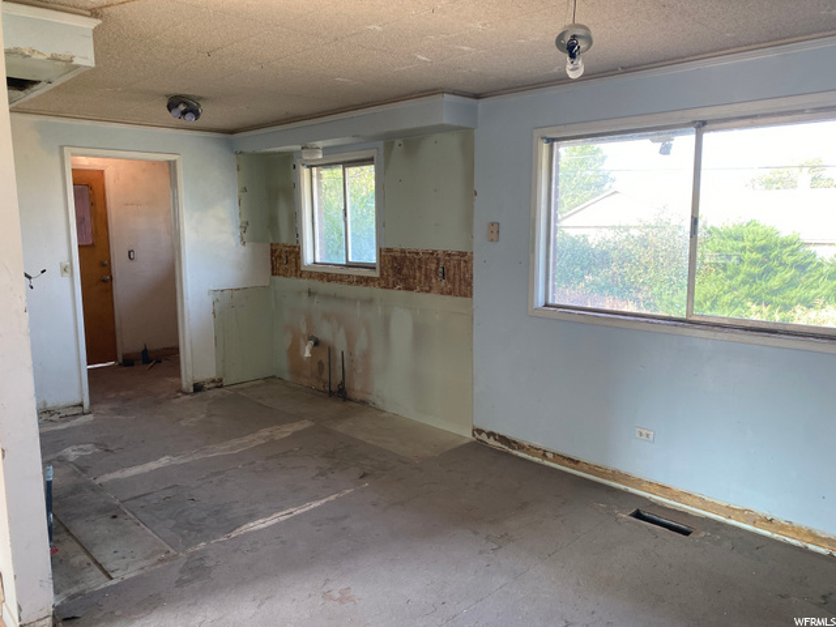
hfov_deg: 67.3
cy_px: 314
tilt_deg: -7.7
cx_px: 418
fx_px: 628
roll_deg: +0.1
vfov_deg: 53.1
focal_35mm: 26
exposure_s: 1/121
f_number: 1.8
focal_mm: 4.25
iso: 80
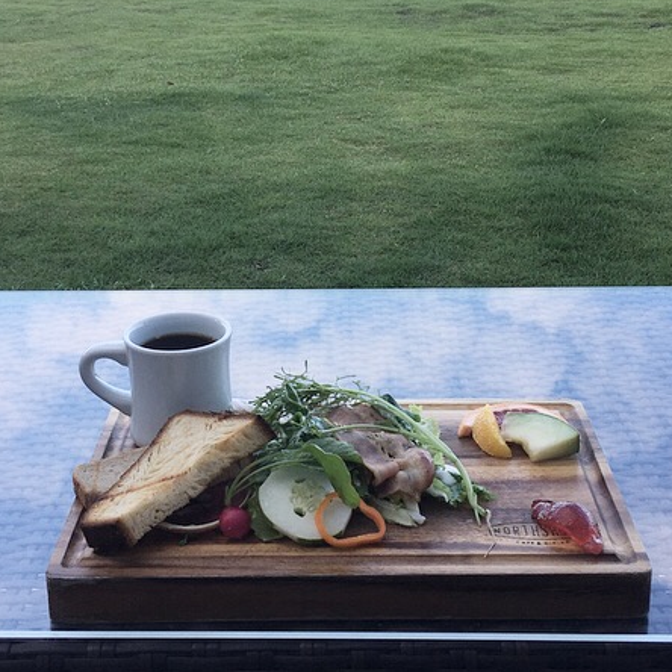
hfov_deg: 32.8
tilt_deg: -18.7
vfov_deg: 32.6
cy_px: 234
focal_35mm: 52
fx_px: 1142
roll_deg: +1.8
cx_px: 339
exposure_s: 1/463
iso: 25
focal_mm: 4.15
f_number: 2.2
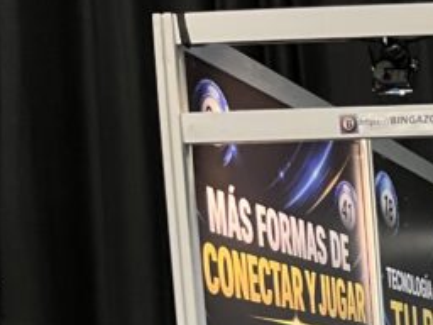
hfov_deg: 15.3
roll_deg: +2.0
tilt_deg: -7.7
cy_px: 560
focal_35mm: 104
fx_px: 1301
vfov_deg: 13.0
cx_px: 859
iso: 400
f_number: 1.6
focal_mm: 5.1
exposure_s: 1/40
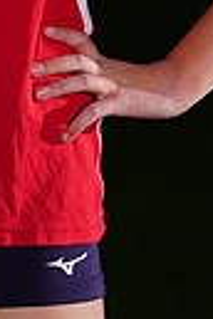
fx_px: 6753
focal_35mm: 761
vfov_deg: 2.7
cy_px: -218
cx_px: 11
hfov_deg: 1.8
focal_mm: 169
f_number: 10
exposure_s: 1/125
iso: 400
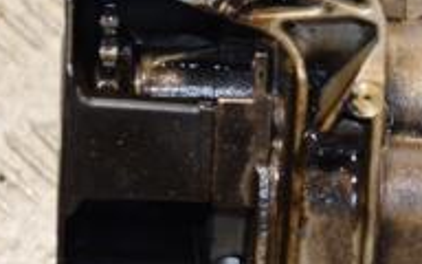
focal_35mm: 249
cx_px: 490
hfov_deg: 8.3
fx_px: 2864
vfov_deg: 5.3
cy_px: 255
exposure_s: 1/100
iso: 800
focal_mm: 52
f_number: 5
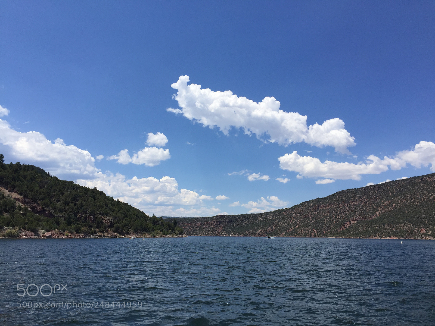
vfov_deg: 48.2
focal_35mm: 29
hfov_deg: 61.7
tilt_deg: +12.1
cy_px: 163
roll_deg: +0.1
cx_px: 218
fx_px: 364
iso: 32
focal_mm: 4.15
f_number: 2.2
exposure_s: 1/3597
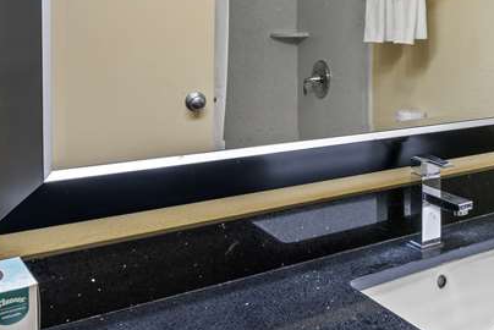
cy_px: 73
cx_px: 479
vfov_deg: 30.6
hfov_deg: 40.5
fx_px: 590
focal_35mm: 43
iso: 640
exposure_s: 1/13
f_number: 8
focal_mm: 17
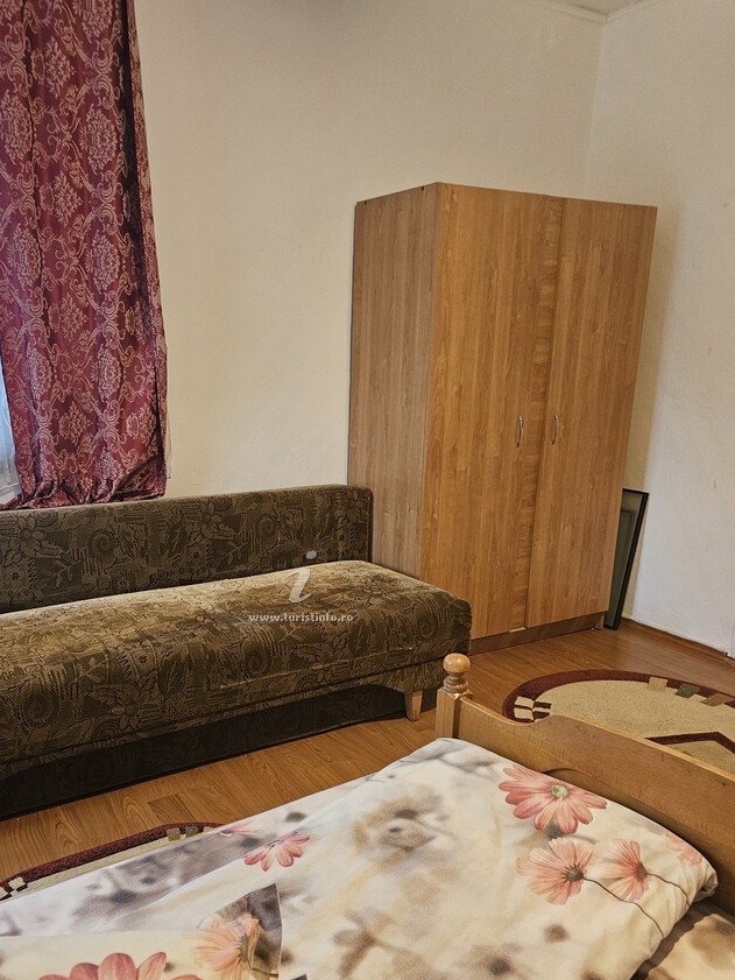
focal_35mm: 28
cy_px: 573
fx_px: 792
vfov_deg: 63.0
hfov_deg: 49.4
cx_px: 290
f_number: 1.7
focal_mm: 6.3
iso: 640
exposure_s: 1/100
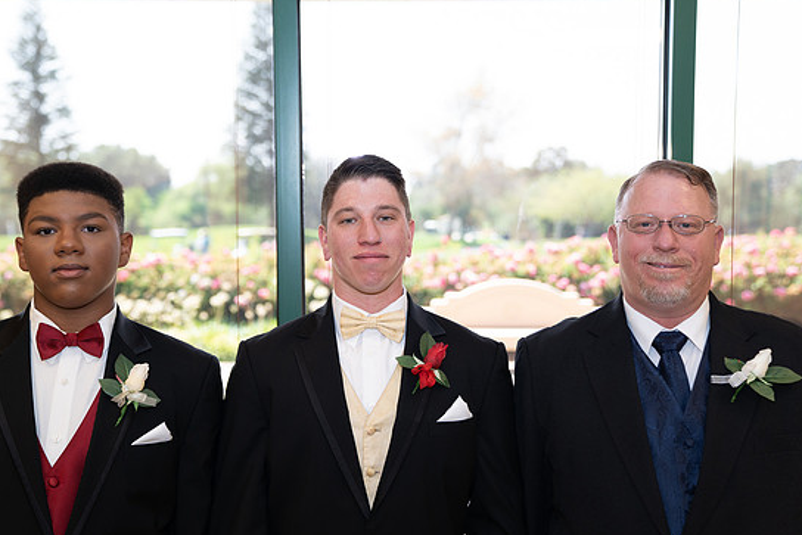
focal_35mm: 48
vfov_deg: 28.1
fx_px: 1070
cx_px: 379
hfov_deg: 41.1
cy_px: 275
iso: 500
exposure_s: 1/200
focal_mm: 45
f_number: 2.8
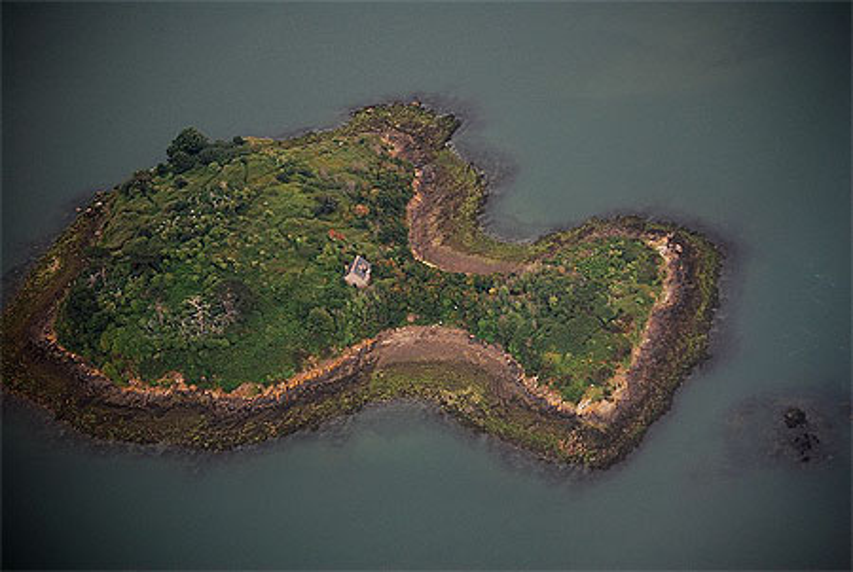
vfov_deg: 9.7
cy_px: 286
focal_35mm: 142
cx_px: 426
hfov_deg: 14.4
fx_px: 3383
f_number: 4.8
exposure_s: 1/125
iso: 200
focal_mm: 95
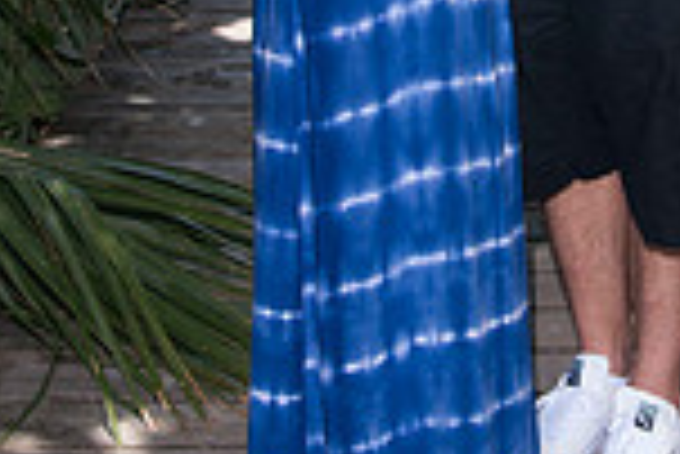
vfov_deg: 11.4
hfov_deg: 17.5
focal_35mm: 116
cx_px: 561
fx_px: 2193
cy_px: -198
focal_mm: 26
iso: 100
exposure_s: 1/250
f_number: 7.1
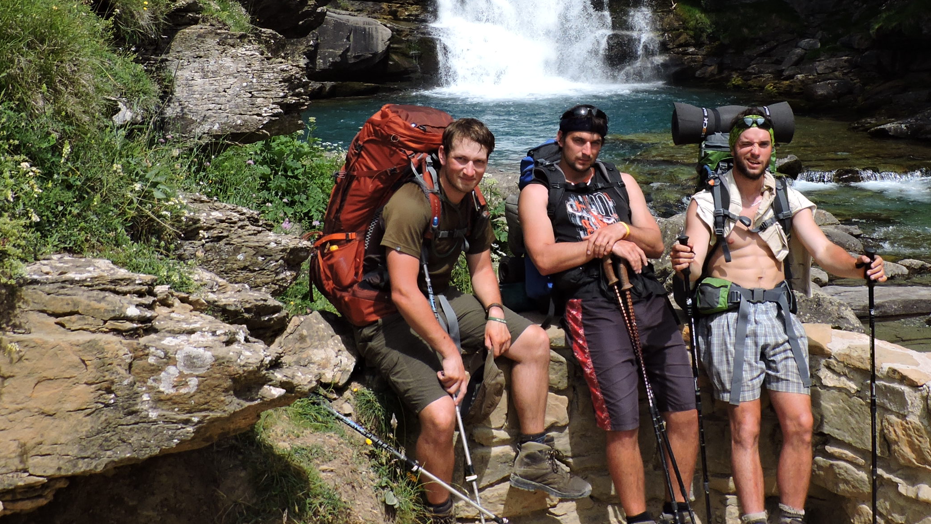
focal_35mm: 48
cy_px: 116
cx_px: 559
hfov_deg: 42.7
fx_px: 1185
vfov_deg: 24.6
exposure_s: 1/1250
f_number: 3.1
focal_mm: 5
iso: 100
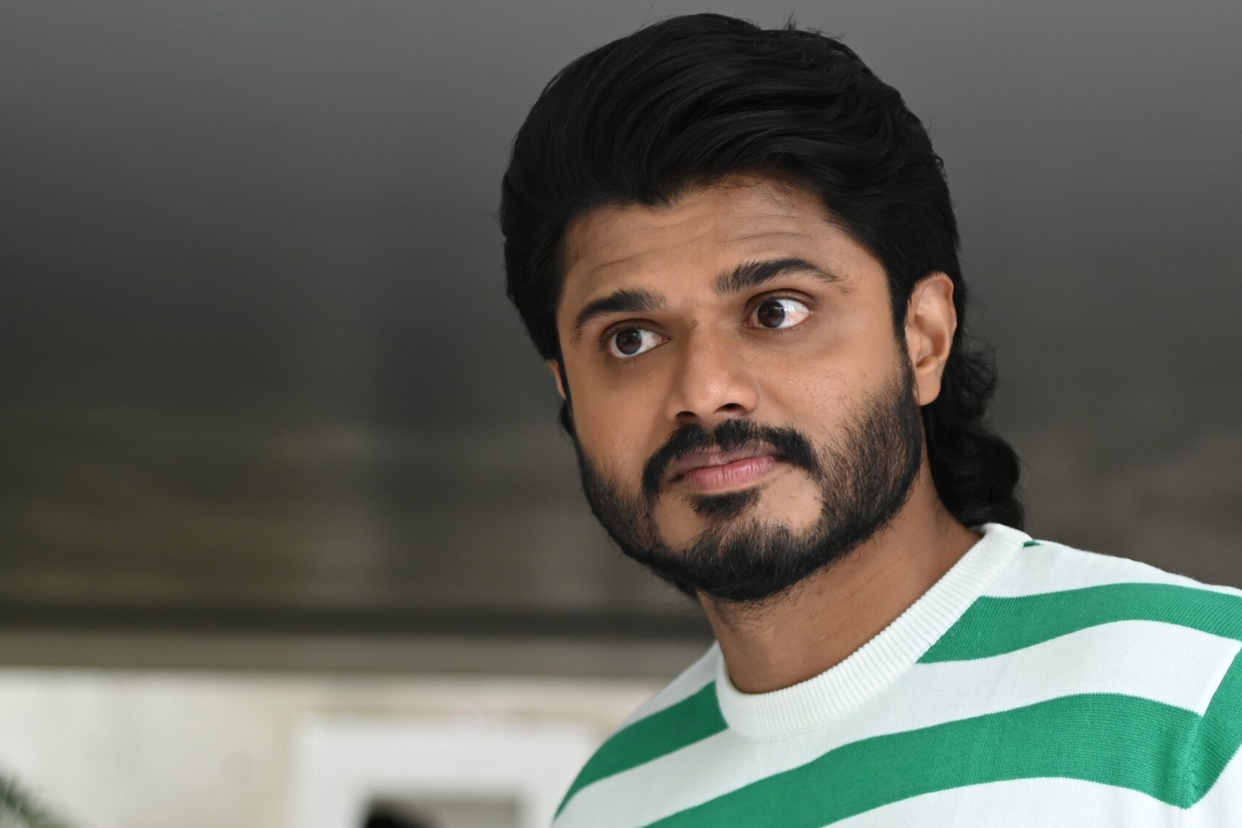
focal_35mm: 130
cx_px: 757
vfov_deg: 10.5
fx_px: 4485
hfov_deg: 15.8
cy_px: 408
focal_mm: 65
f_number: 4
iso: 640
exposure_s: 1/200
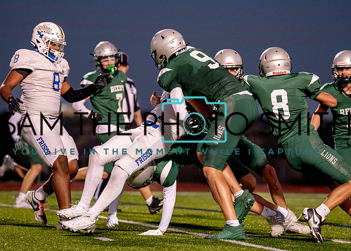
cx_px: 168
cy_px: 105
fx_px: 2817
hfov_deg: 7.1
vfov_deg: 5.1
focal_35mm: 283
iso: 3200
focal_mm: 200
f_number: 2.8
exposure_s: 1/1000
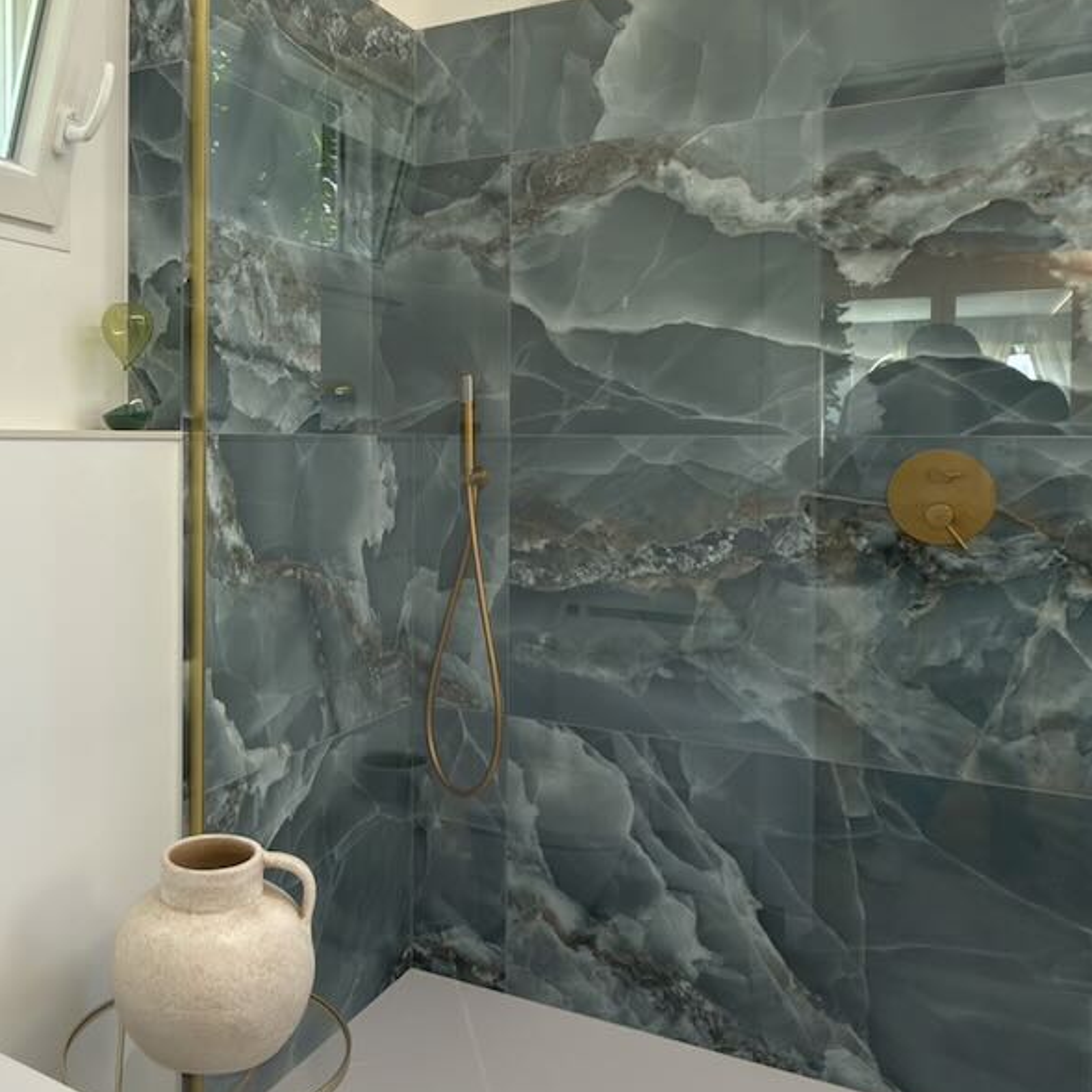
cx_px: 330
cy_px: 451
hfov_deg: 49.8
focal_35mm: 32
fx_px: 1142
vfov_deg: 50.8
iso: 40
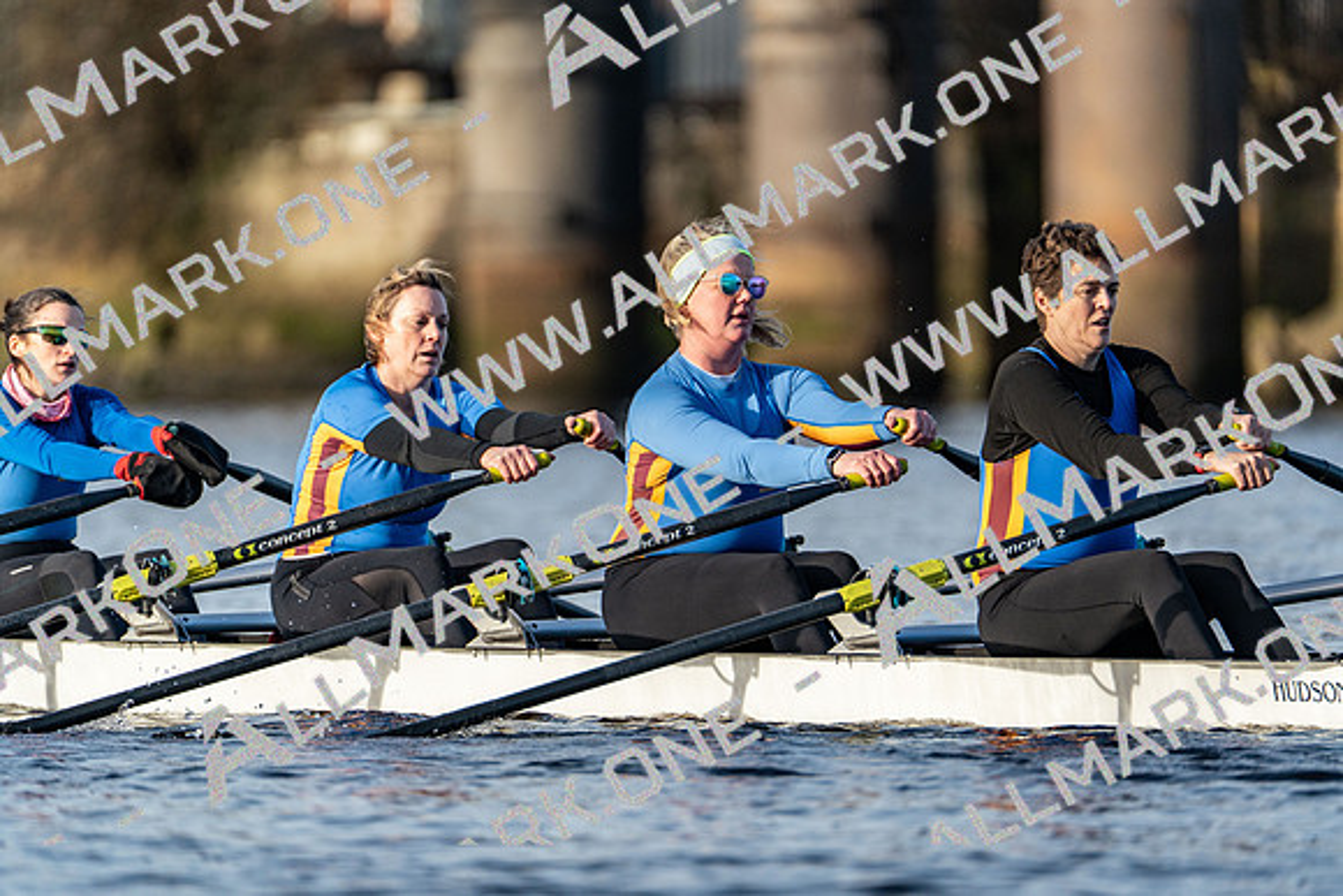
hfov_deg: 3.4
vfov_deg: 2.3
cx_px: 672
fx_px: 22388
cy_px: 448
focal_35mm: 600
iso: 800
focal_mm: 600
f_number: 6.3
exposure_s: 1/2000
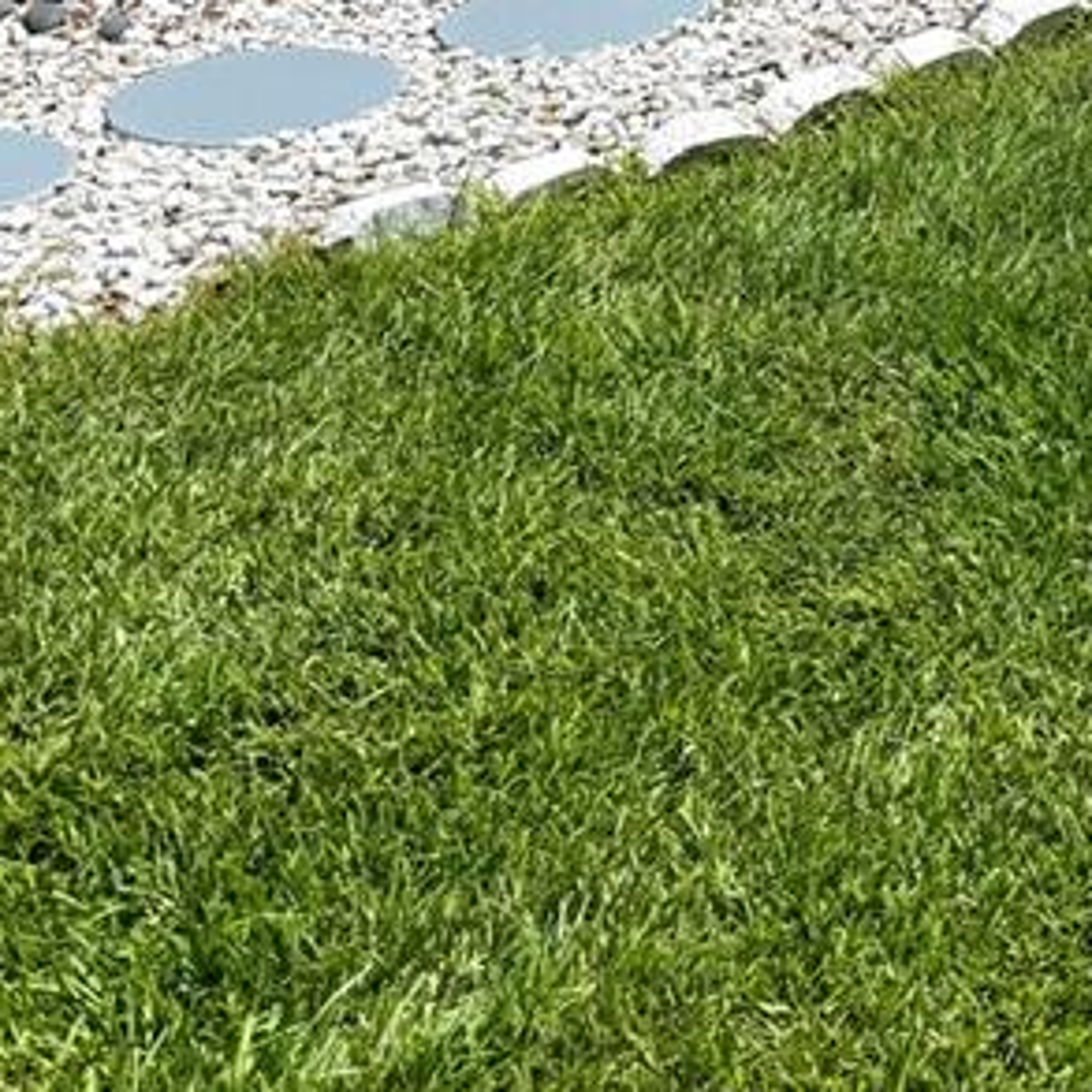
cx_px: 1580
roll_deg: +0.6
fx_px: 3105
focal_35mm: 87
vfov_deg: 17.8
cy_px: -566
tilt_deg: -6.5
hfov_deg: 18.0
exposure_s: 1/6173
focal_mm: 6.76
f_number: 1.78
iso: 80
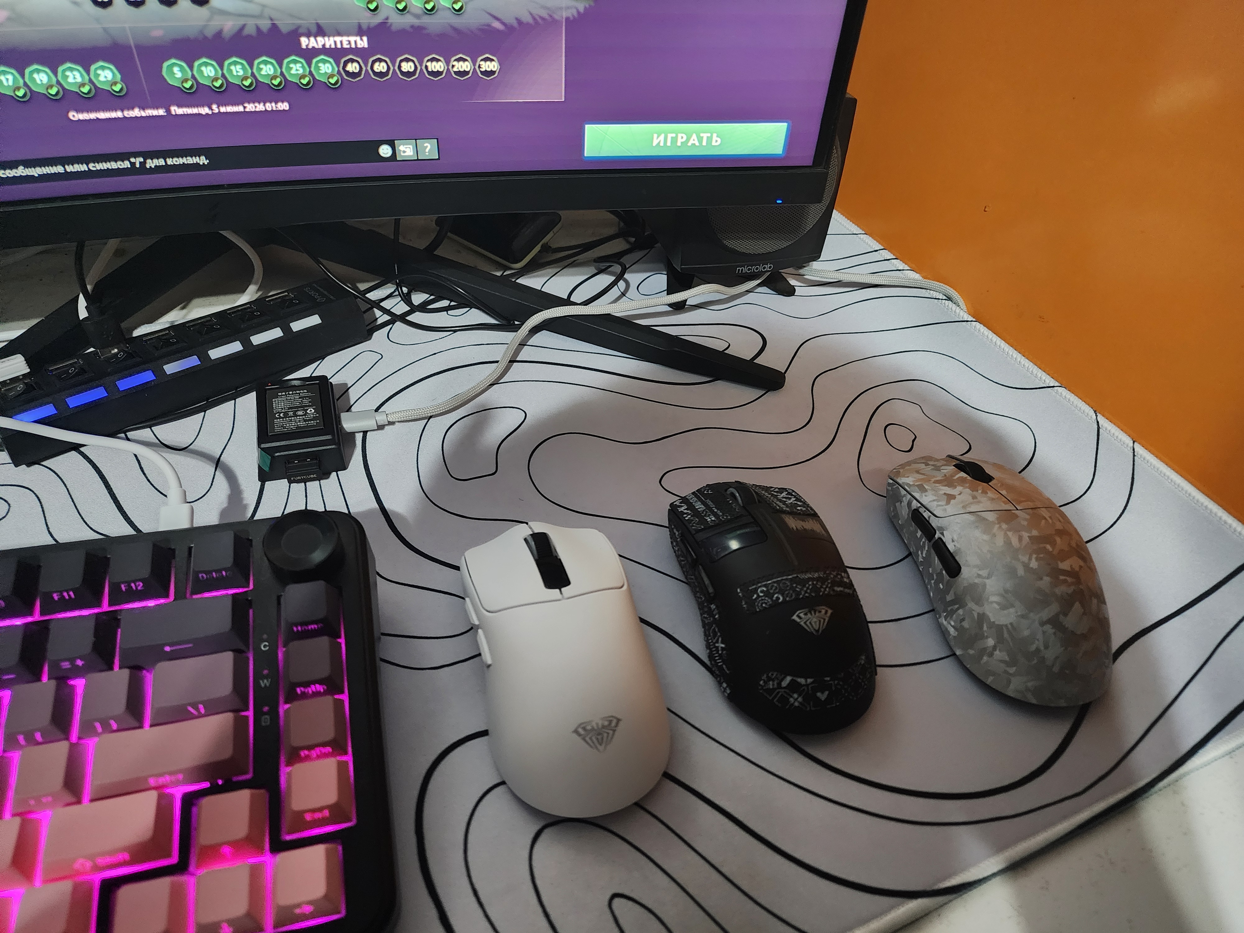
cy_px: 466
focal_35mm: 23
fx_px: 827
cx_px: 622
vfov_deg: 58.9
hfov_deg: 73.9
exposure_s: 1/25
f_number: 1.8
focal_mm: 6.4
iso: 640
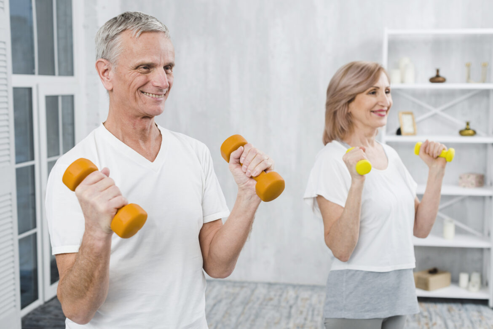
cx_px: 246
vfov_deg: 27.0
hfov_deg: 39.6
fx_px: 685
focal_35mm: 50
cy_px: 164
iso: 250
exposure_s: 1/100
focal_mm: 50
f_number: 4.5
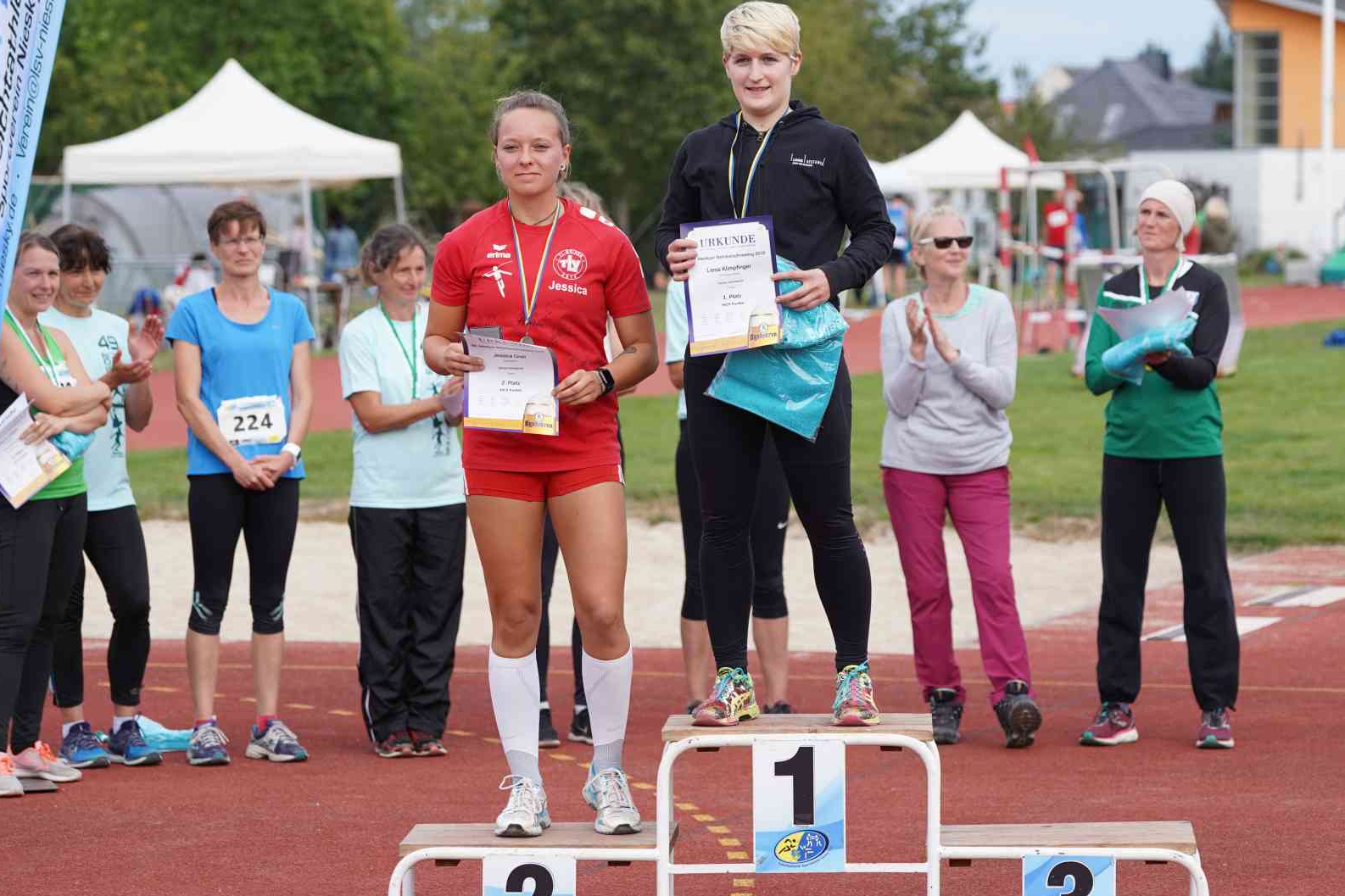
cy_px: 435
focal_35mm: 151
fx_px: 5641
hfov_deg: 13.6
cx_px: 788
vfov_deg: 9.1
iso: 200
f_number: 5
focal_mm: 126
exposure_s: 1/400
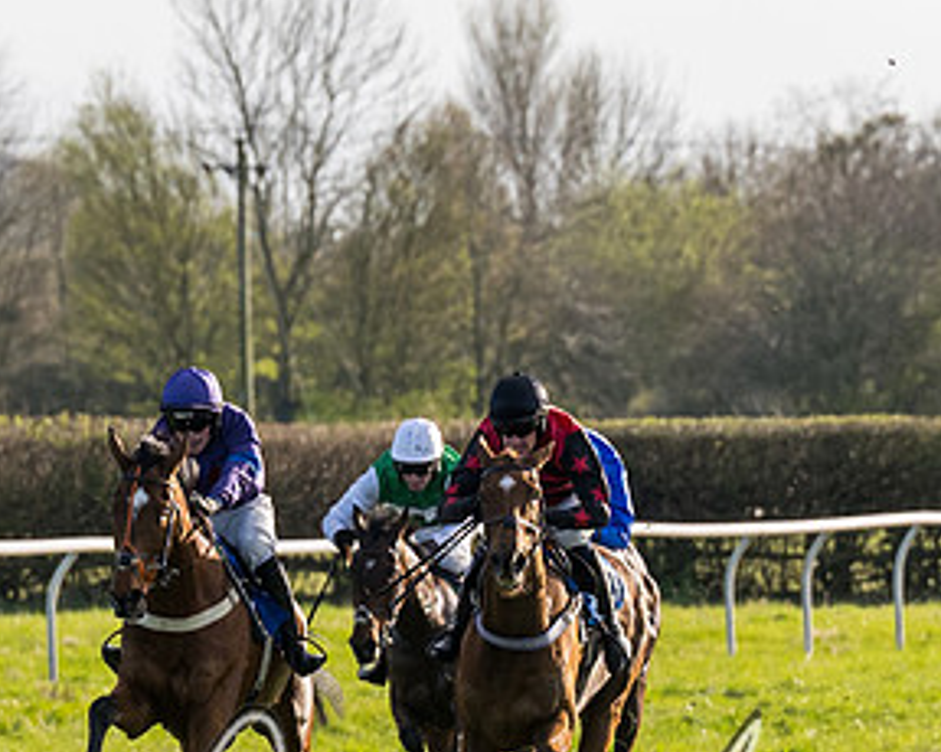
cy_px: 619
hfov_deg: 3.1
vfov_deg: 2.5
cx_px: 505
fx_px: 17422
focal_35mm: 626
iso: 400
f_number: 4
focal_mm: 120
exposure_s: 1/1600
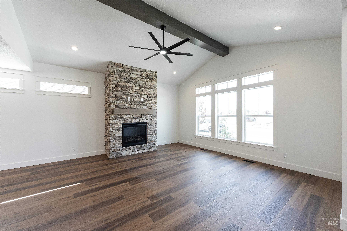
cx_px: 174
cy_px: 116
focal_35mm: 14
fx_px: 135
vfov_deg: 81.2
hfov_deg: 104.2
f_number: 4.5
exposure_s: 1/250
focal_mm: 14
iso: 1000
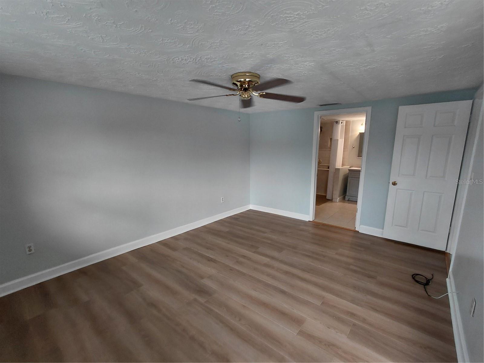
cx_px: 242
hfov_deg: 94.5
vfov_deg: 78.1
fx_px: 224
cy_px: 182
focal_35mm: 16
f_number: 2.2
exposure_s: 1/50
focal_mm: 1.64
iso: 64
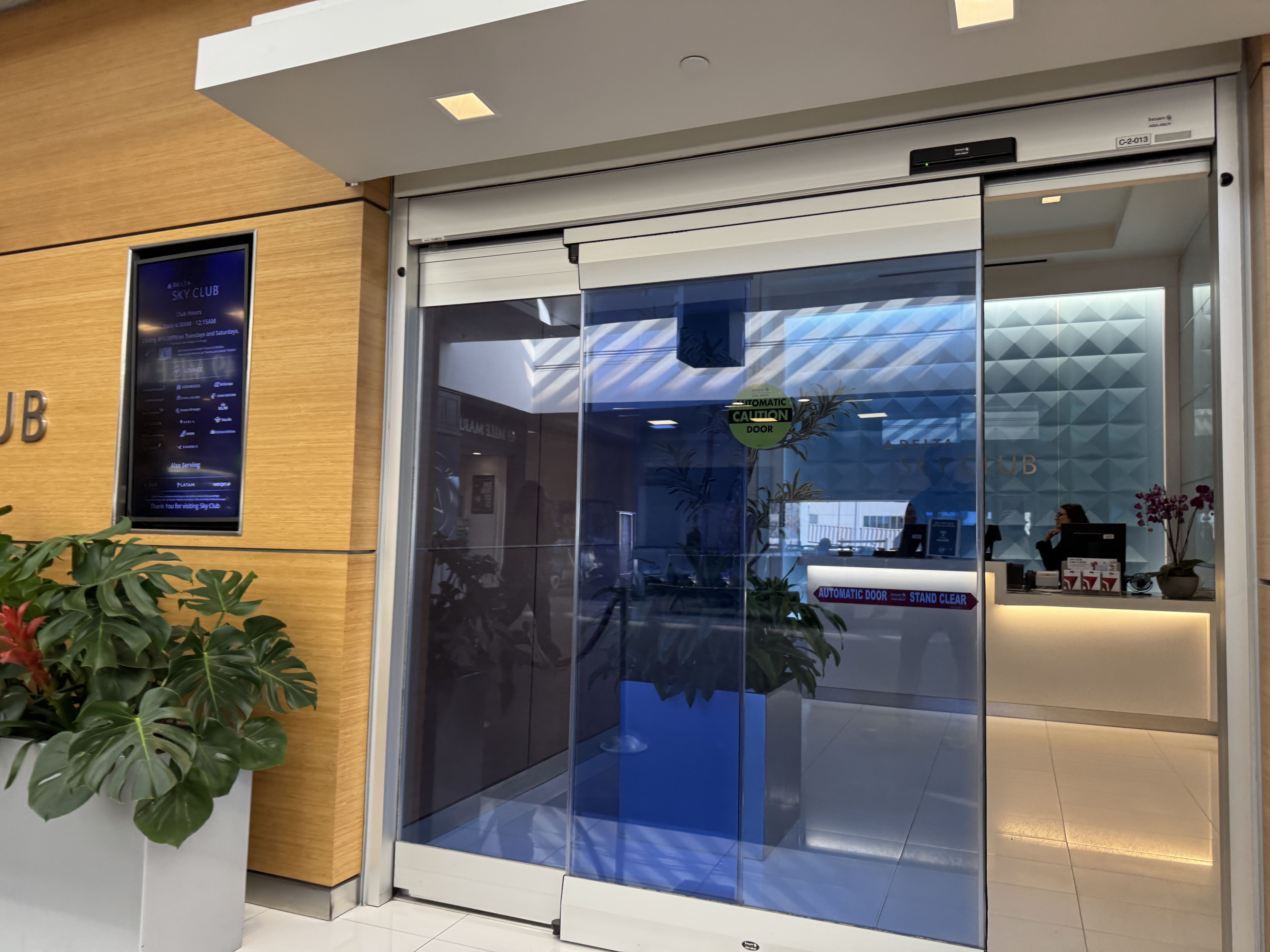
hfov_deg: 71.6
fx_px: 881
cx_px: 635
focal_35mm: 24
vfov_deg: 56.8
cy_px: 476
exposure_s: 1/120
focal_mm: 6.76
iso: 160
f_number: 1.78
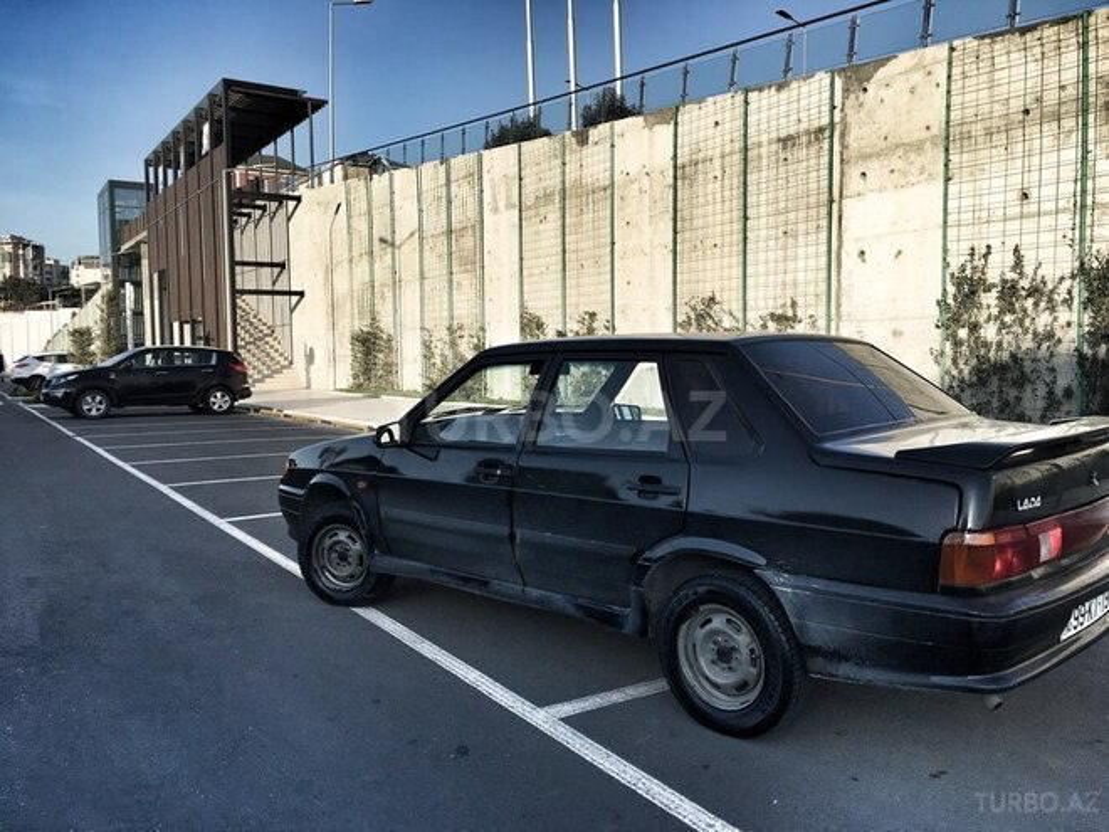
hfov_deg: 61.7
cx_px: 554
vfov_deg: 48.2
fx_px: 929
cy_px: 416
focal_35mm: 29
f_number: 2.2
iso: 25
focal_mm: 4.15
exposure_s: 1/894
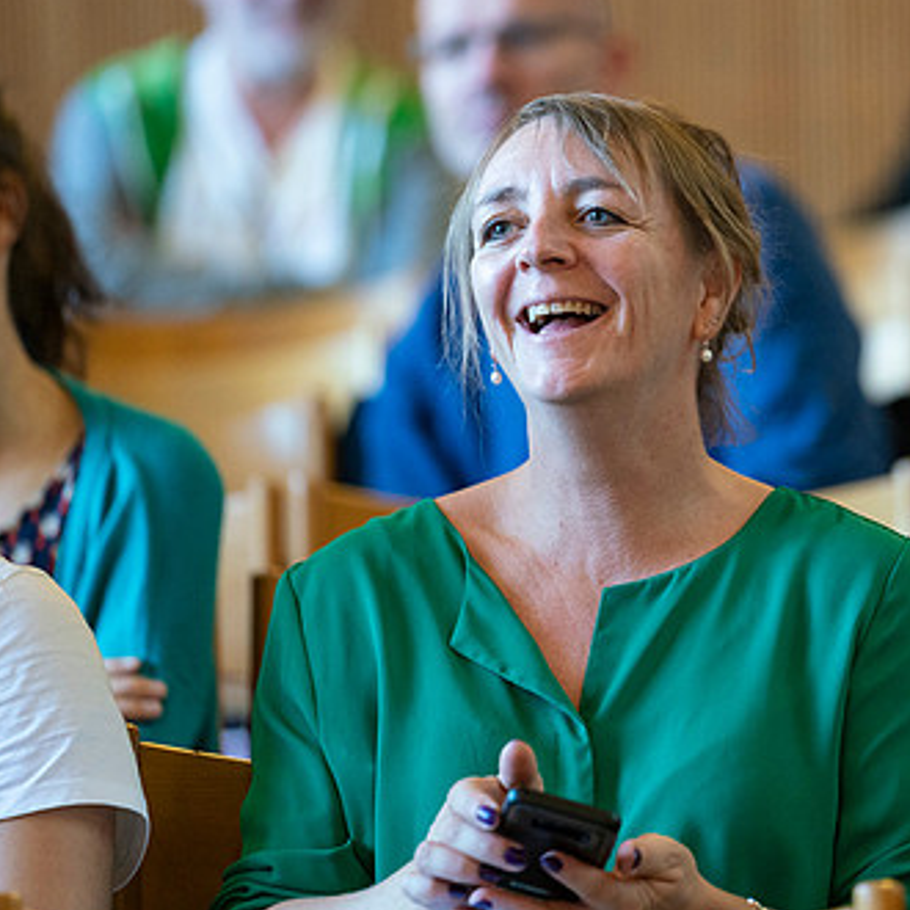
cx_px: 704
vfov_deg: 4.9
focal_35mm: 361
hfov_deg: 4.9
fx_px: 10737
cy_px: 320
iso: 2500
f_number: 2.8
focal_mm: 198
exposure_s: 1/250
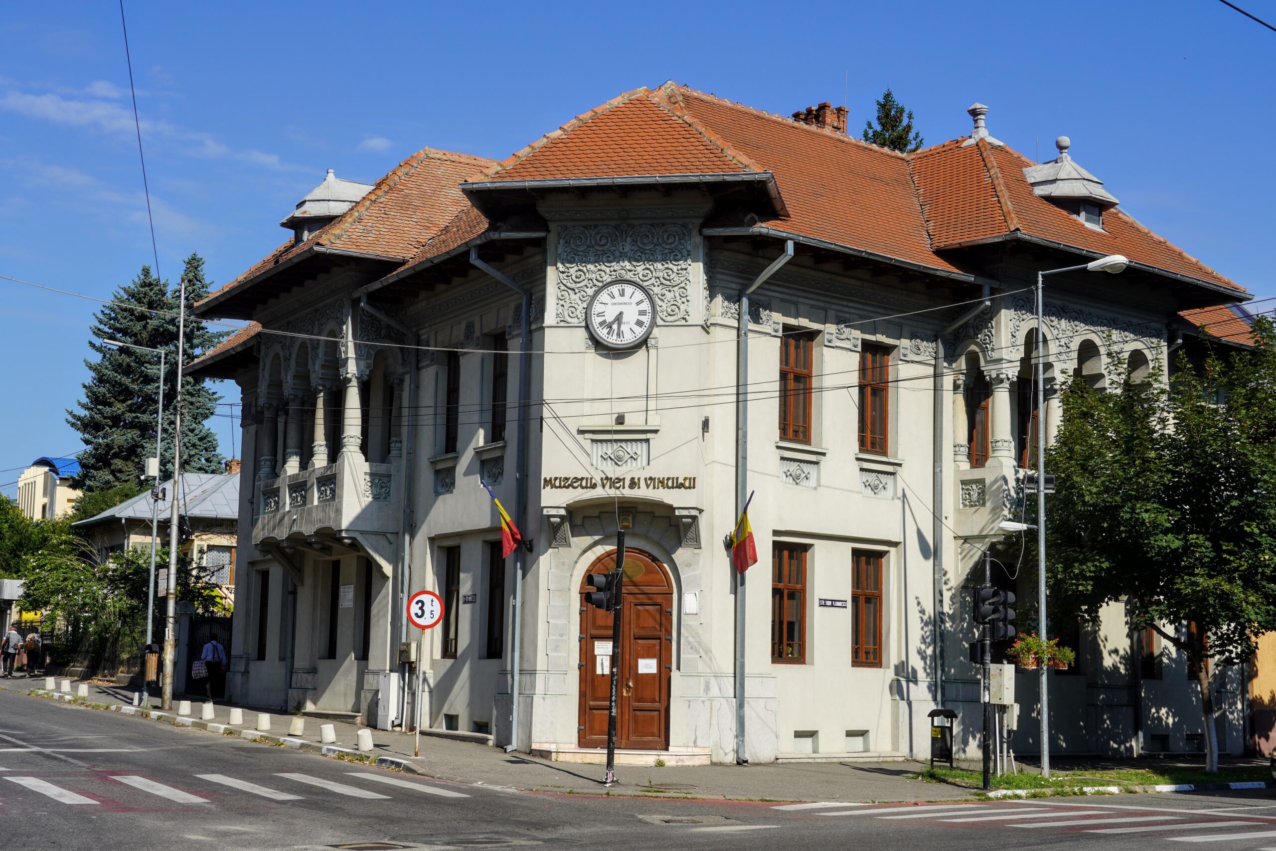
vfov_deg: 26.5
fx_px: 1808
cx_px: 638
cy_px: 426
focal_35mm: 51
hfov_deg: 38.9
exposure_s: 1/200
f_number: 11
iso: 100
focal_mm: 34
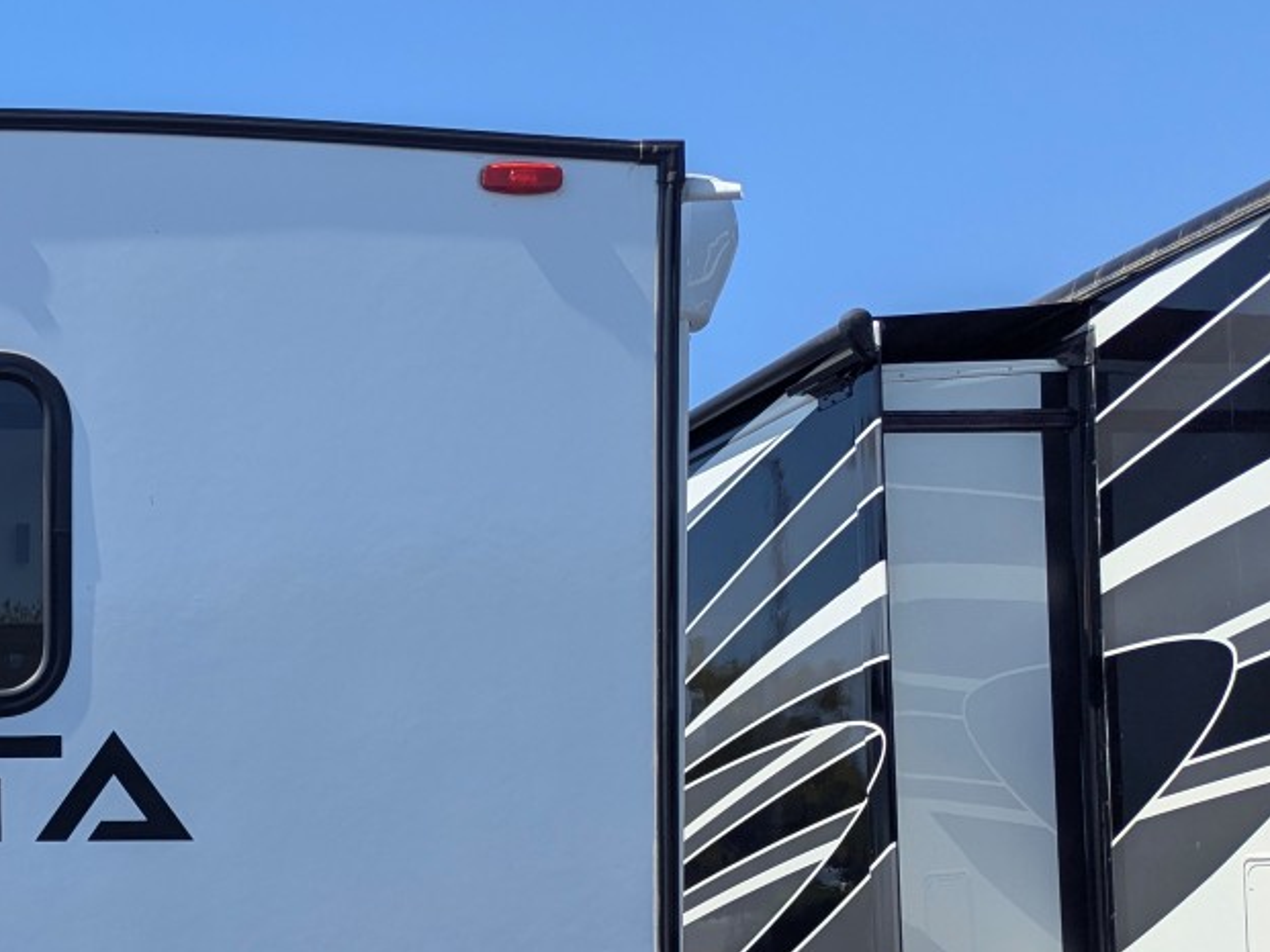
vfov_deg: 26.3
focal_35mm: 54
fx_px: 1982
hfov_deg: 31.6
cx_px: -114
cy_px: 836
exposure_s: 1/1984
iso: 41
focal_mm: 6.81
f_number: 1.85
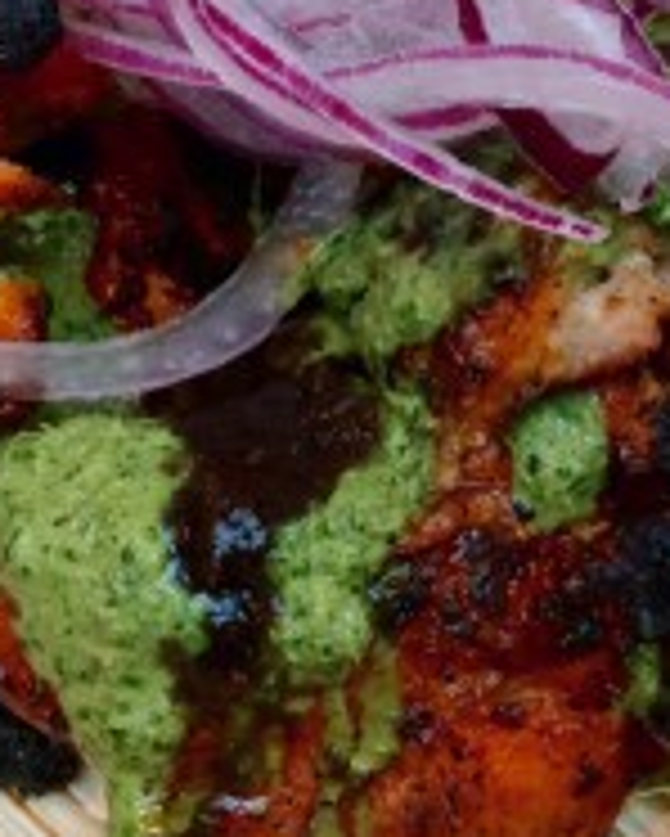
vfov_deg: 24.9
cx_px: 558
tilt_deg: -51.8
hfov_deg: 19.9
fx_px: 1882
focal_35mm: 76
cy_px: 254
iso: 100
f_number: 2.2
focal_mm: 4.15
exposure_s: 1/30
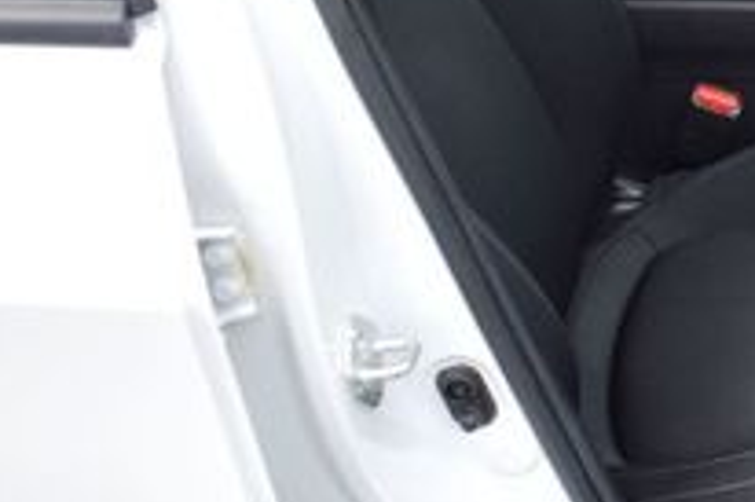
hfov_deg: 20.9
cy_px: -37
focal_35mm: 84
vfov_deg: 15.8
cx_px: 1096
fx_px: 1760
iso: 400
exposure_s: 1/250
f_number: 5.6
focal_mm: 18
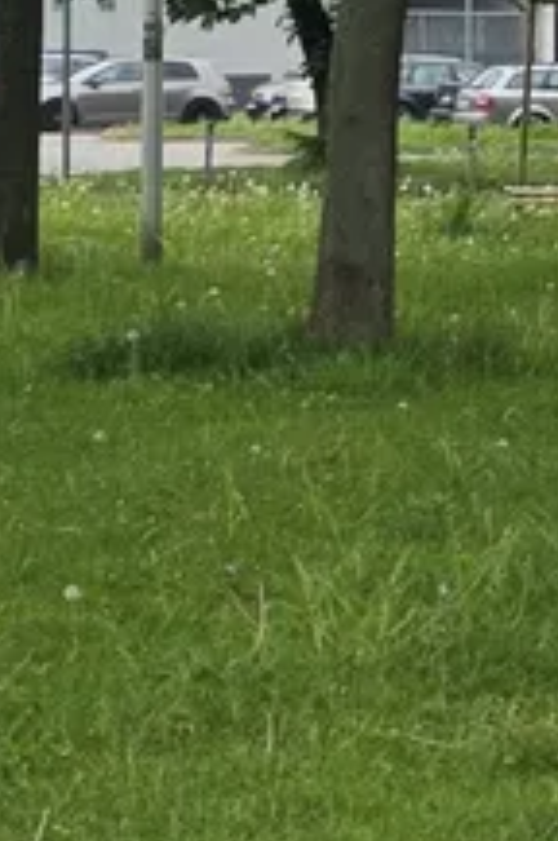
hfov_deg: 6.1
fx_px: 4944
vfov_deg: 9.6
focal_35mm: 212
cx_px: 1403
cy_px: -97
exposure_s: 1/359
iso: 25
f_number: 1.7
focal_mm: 6.3
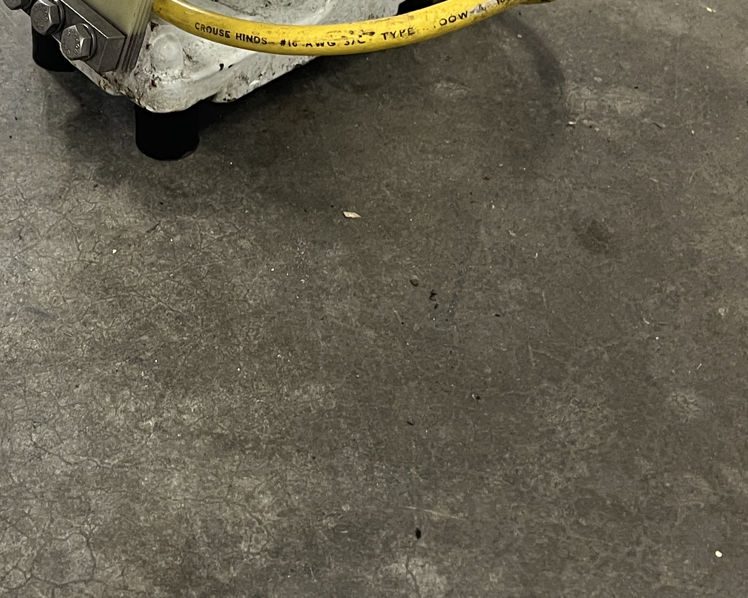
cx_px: 96
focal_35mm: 68
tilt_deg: -36.5
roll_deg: +1.8
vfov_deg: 21.7
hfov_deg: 27.1
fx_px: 1505
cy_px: 6
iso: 160
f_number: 1.6
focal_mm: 5.1
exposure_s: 1/60
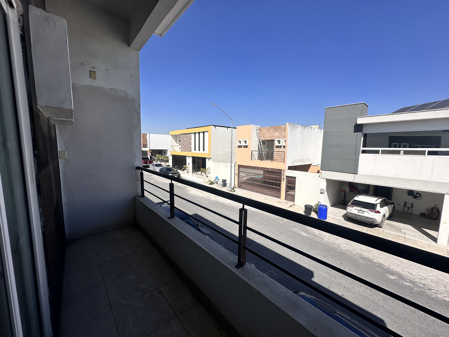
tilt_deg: -5.6
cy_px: 168
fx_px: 182
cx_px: 224
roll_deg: -0.7
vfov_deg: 85.7
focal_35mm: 14
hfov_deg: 102.1
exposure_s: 1/4000
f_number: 2.2
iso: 50
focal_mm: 2.22
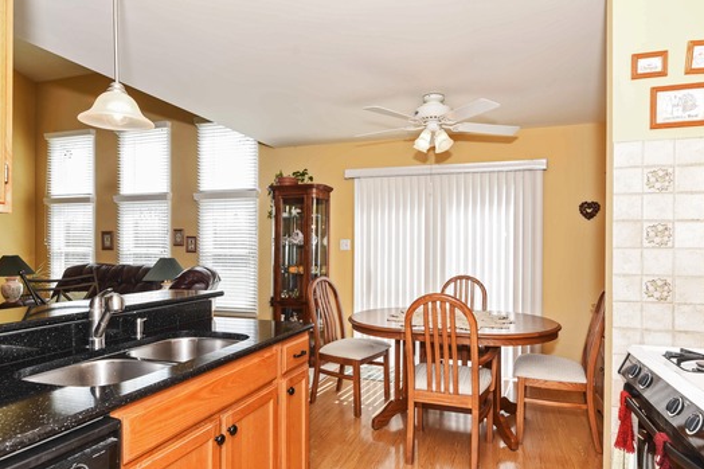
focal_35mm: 22
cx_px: 363
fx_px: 430
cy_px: 265
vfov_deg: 57.0
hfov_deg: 78.6
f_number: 8
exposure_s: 1/80
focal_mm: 18
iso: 200
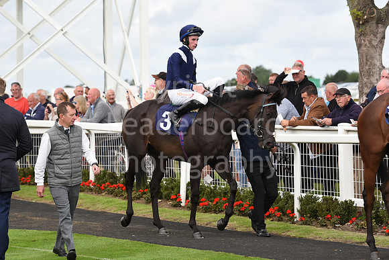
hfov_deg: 12.1
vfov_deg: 8.1
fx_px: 1837
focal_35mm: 170
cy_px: 130
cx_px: 194
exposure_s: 1/1250
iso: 500
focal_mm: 170
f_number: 5.6
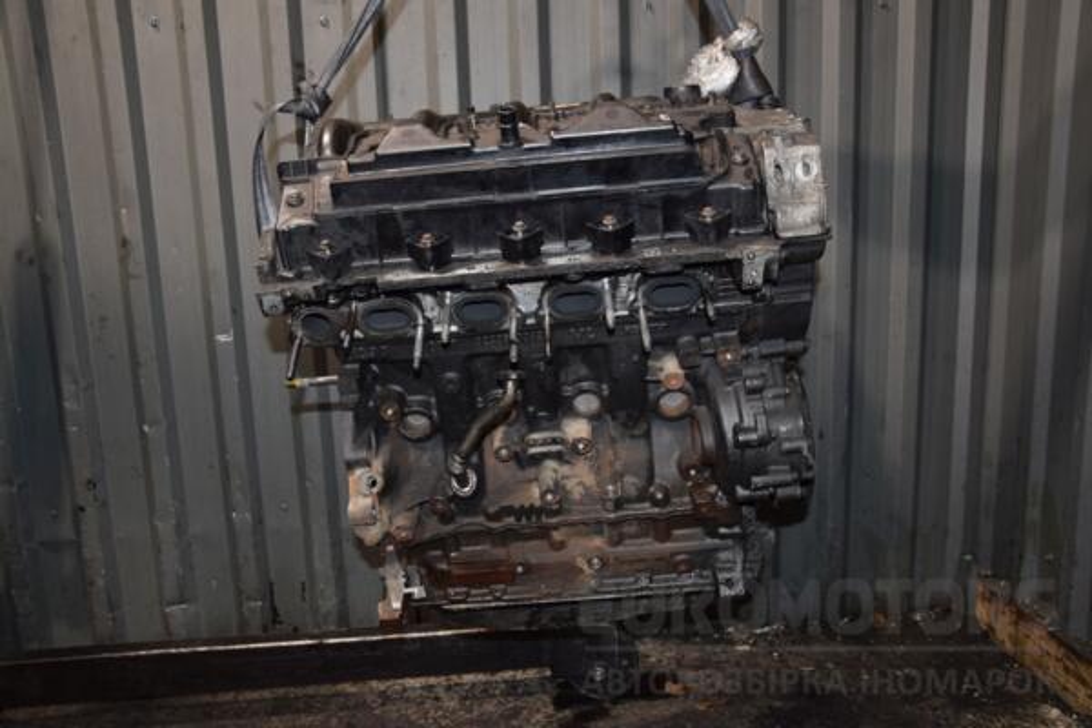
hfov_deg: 59.5
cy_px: 364
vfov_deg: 41.7
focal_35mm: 32
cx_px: 546
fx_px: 955
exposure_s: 1/60
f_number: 5
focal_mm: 21
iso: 800
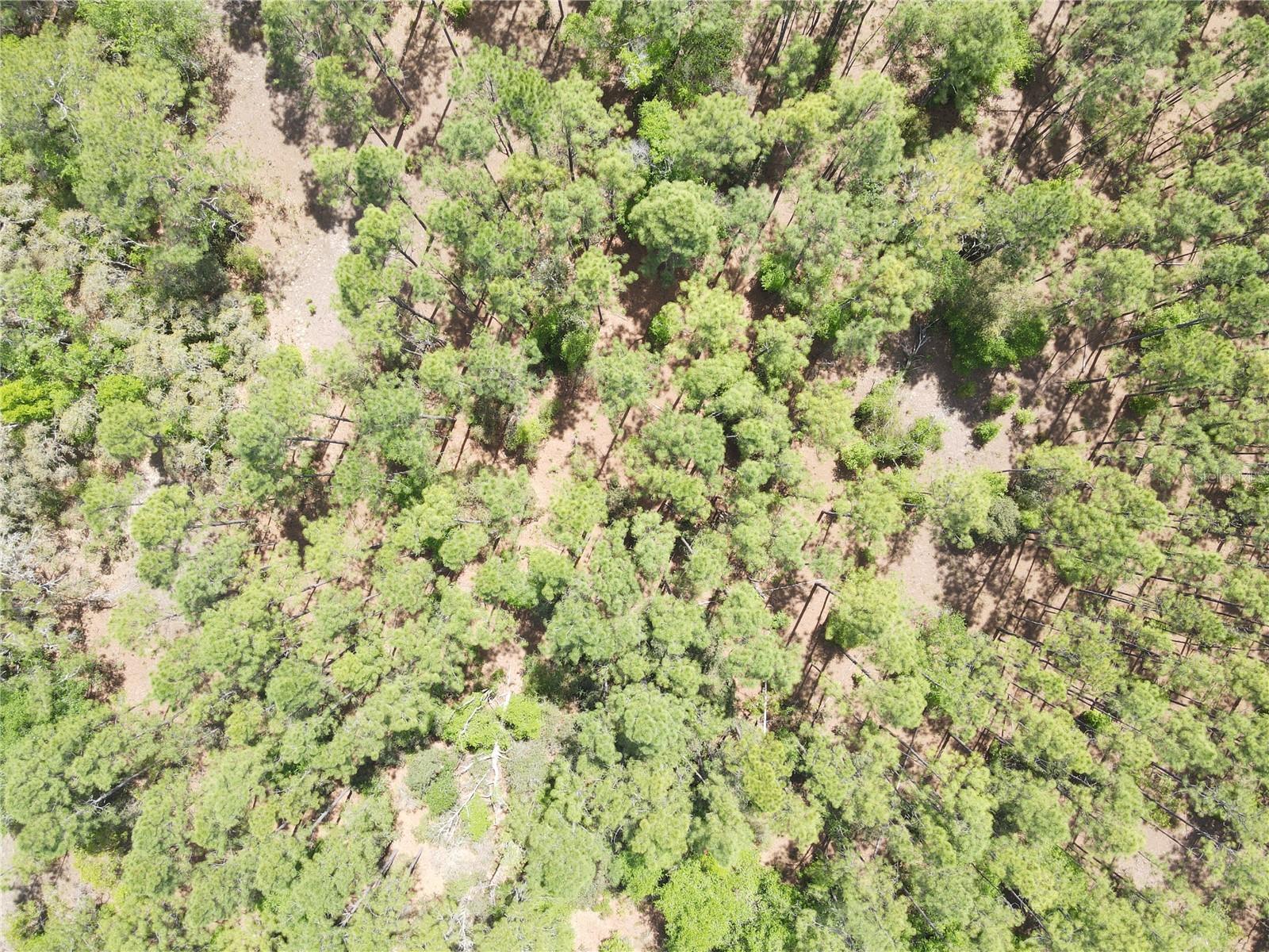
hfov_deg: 71.6
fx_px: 880
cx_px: 634
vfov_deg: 56.8
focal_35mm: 24
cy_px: 476
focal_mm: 4.5
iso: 100
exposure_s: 1/160
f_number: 2.8
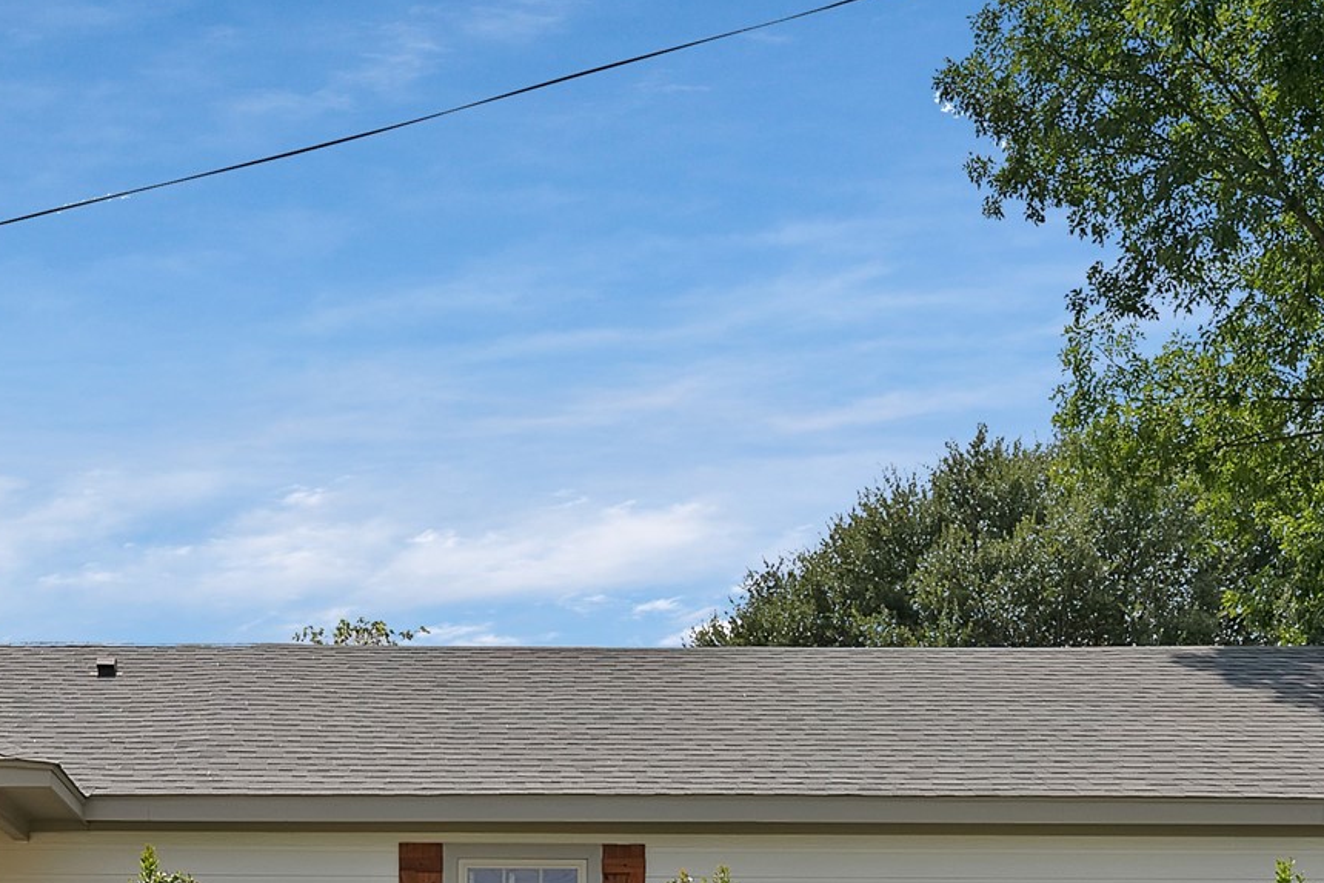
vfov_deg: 23.6
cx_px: 370
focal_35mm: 53
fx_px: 1950
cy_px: 1021
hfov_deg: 36.8
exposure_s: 1/250
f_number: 9
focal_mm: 21
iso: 640
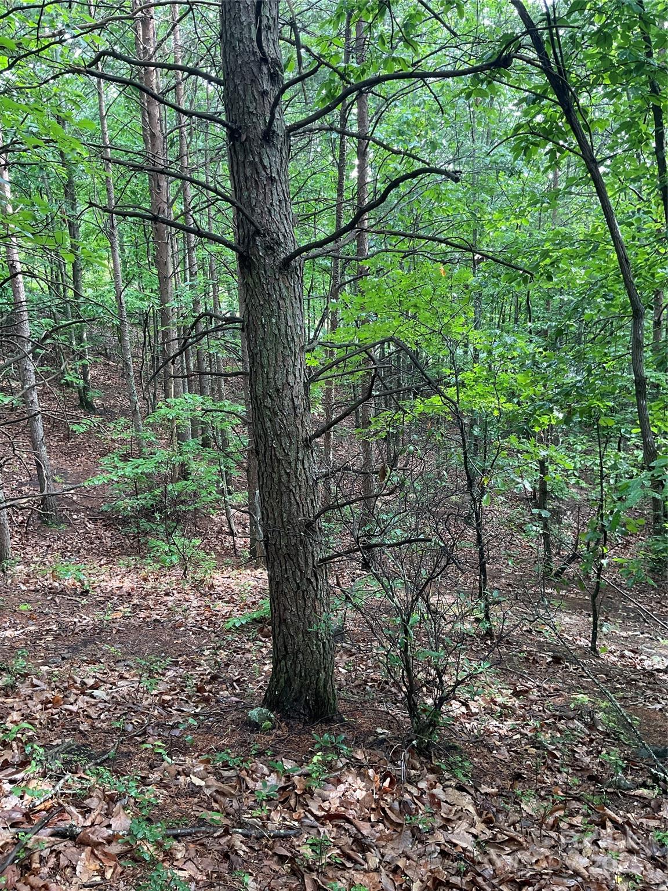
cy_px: 446
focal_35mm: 29
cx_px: 334
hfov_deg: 48.2
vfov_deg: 61.7
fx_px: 746
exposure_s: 1/60
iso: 64
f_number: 1.8
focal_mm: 3
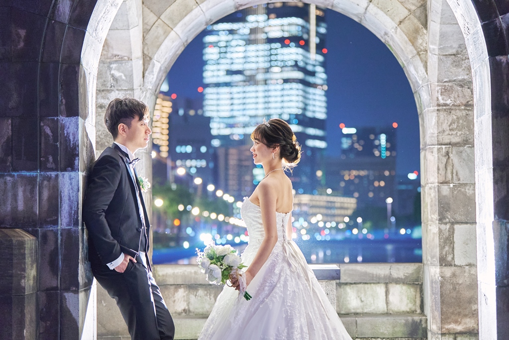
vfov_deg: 16.5
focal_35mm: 83
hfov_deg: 24.5
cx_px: 254
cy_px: 170
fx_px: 1174
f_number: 2.8
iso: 1250
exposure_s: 1/30
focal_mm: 83
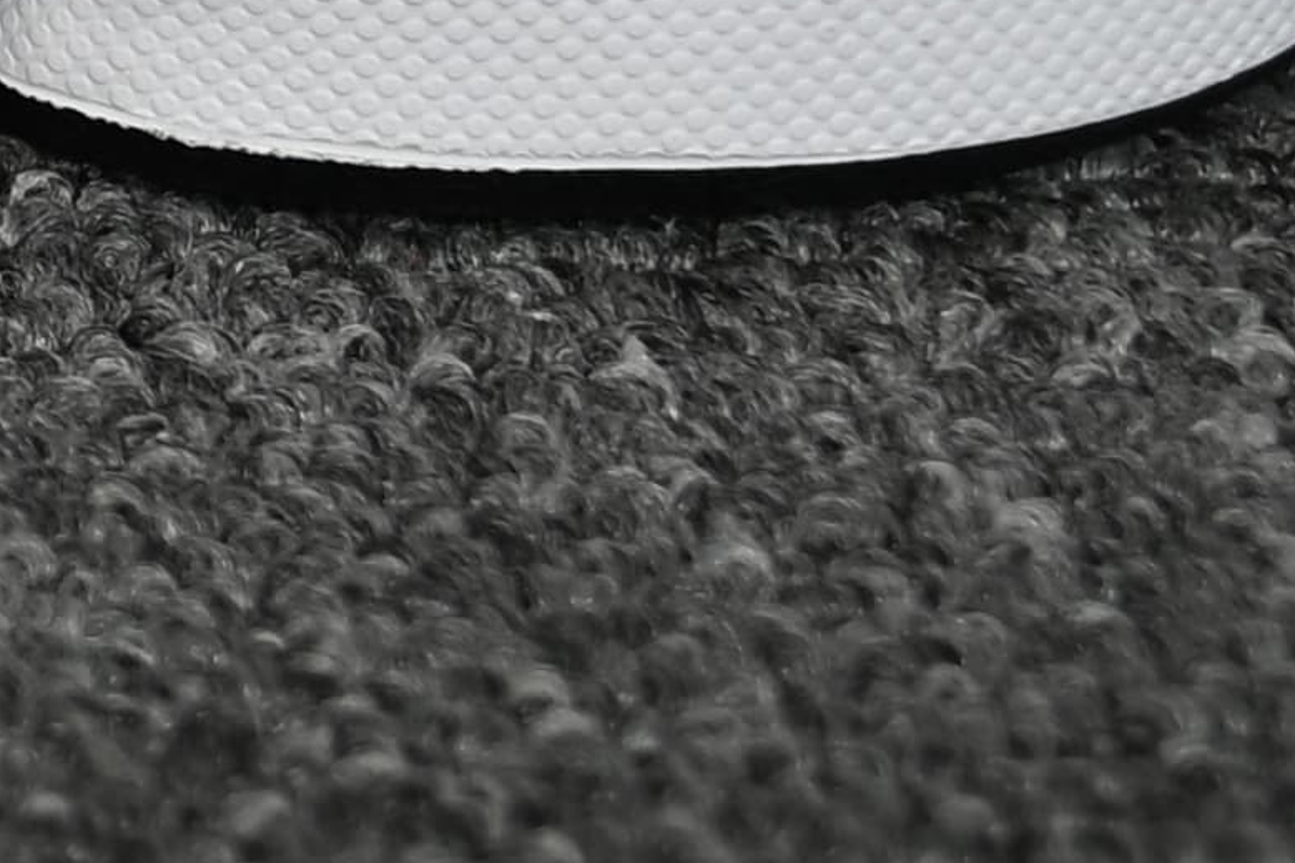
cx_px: -3155
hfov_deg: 5.7
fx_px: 11724
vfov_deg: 4.0
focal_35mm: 326
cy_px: -2203
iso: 100
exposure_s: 1/100
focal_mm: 42
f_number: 5
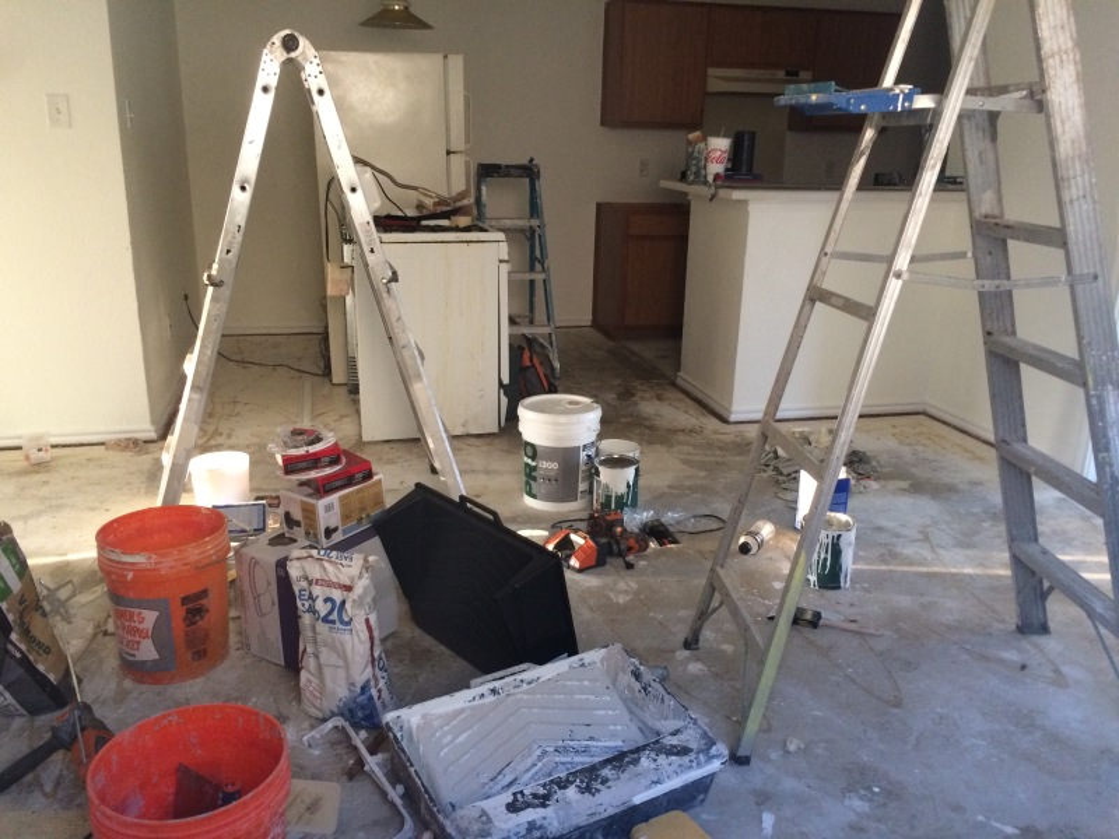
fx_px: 937
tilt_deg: -18.7
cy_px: 420
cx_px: 560
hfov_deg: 61.7
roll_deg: -1.5
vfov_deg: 48.2
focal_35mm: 29
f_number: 2.2
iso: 250
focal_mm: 4.15
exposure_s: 1/24
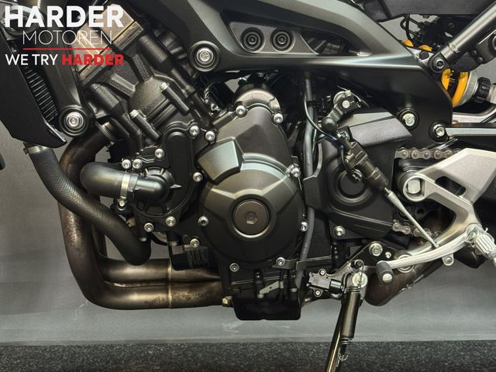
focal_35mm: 48
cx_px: 248
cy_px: 186
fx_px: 688
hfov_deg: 39.7
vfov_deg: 30.3
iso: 250
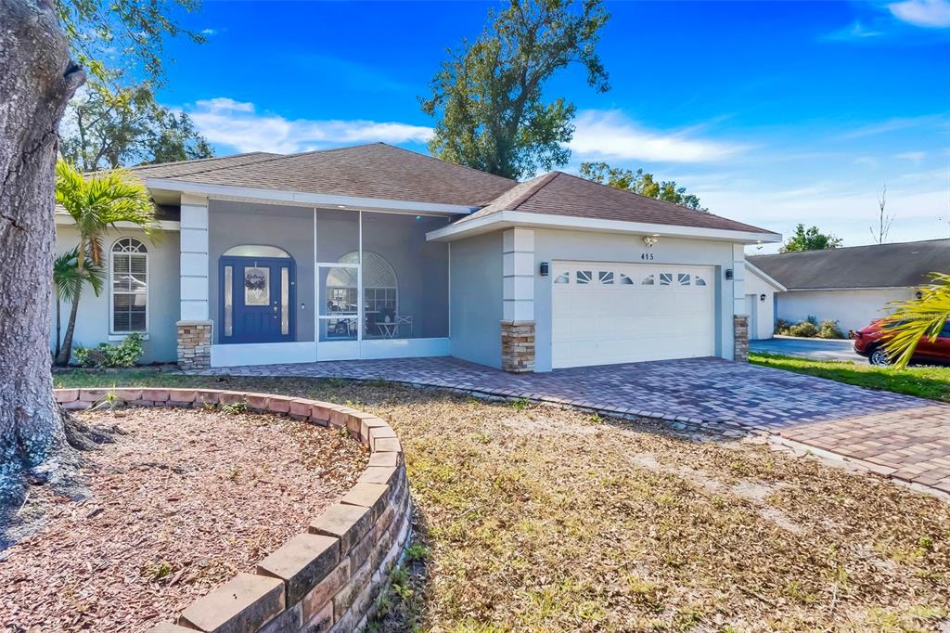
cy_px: 316
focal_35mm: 20
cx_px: 475
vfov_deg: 61.9
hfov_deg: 84.0
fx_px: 528
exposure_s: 1/30
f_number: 9
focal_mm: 13.5
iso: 250
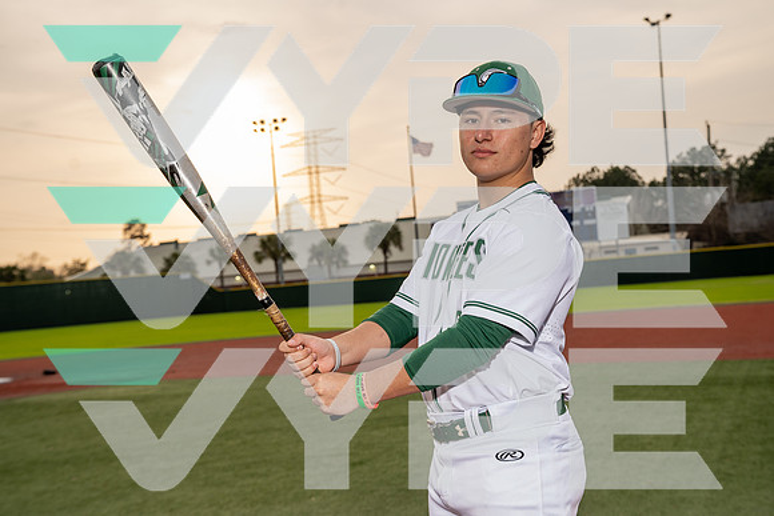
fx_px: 989
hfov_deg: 42.7
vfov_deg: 29.3
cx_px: 387
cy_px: 258
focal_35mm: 46
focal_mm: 46
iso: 250
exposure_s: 1/250
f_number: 5.6
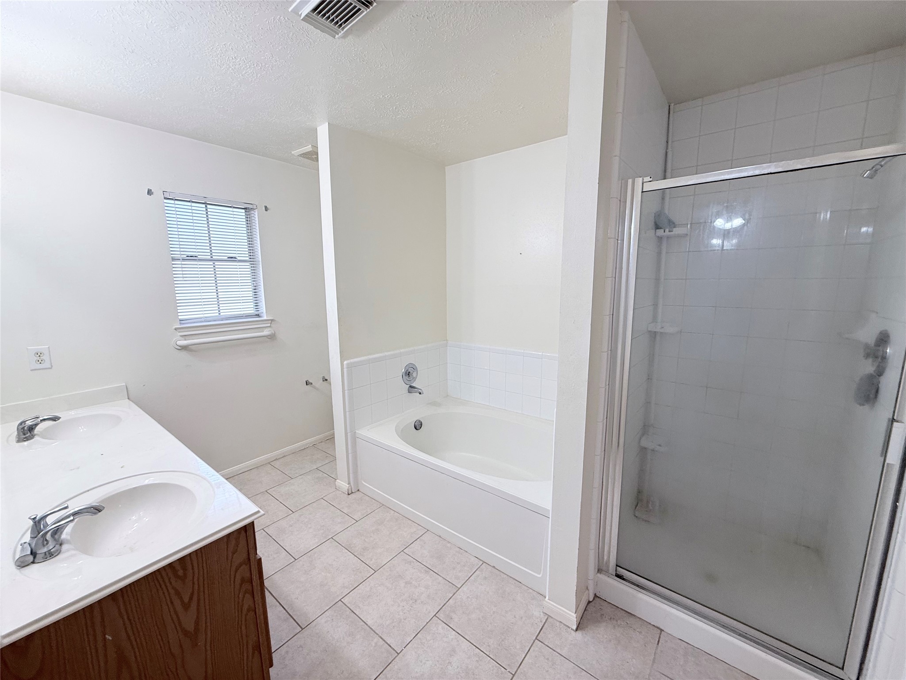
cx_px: 453
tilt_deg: -9.1
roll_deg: -0.1
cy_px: 340
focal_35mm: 14
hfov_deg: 102.1
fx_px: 366
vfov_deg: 85.7
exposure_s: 1/120
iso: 100
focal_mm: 2.22
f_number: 2.2
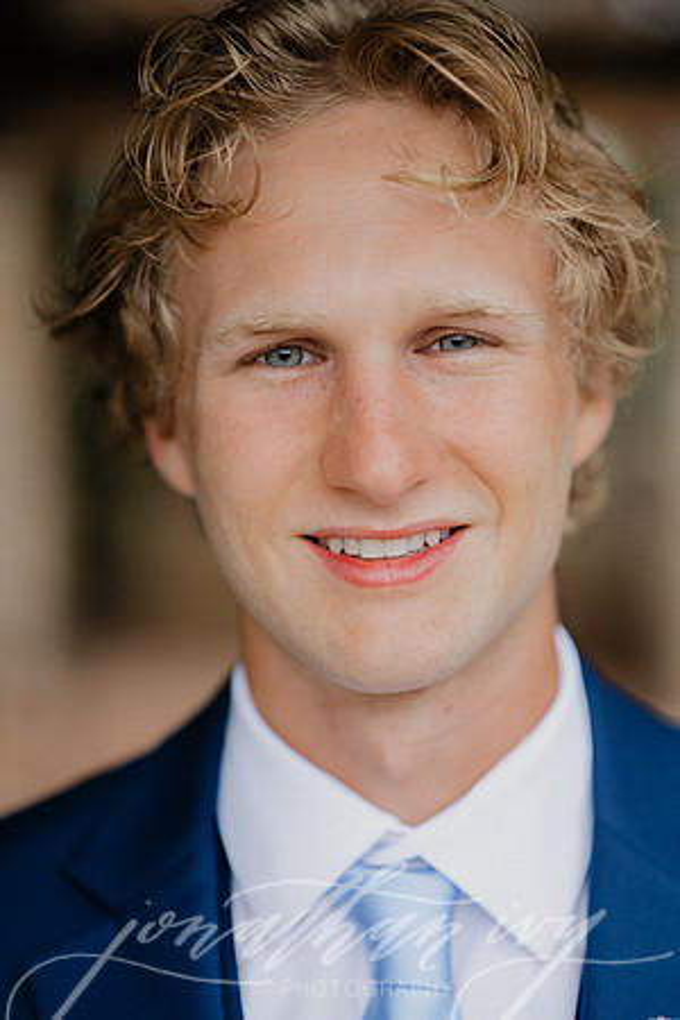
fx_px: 2408
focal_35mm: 85
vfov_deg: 23.9
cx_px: 340
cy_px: 510
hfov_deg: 16.1
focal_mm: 85
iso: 200
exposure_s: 1/2000
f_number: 1.8
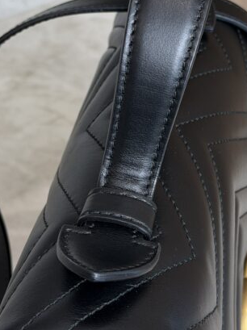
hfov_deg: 15.7
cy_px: 111
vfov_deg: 20.8
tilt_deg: -37.1
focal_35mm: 94
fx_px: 896
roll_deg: +2.1
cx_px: 149
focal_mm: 6.76
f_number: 1.78
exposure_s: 1/60
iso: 64
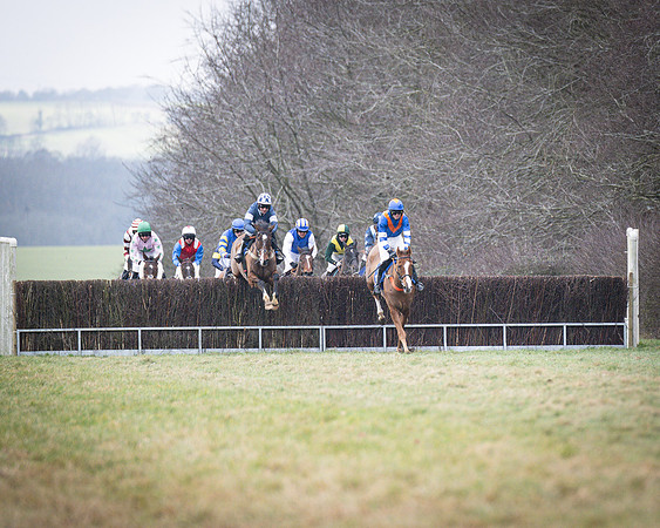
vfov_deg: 3.1
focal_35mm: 496
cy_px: 267
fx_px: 9689
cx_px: 495
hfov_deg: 3.9
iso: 400
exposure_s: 1/1600
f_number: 2.8
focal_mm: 200
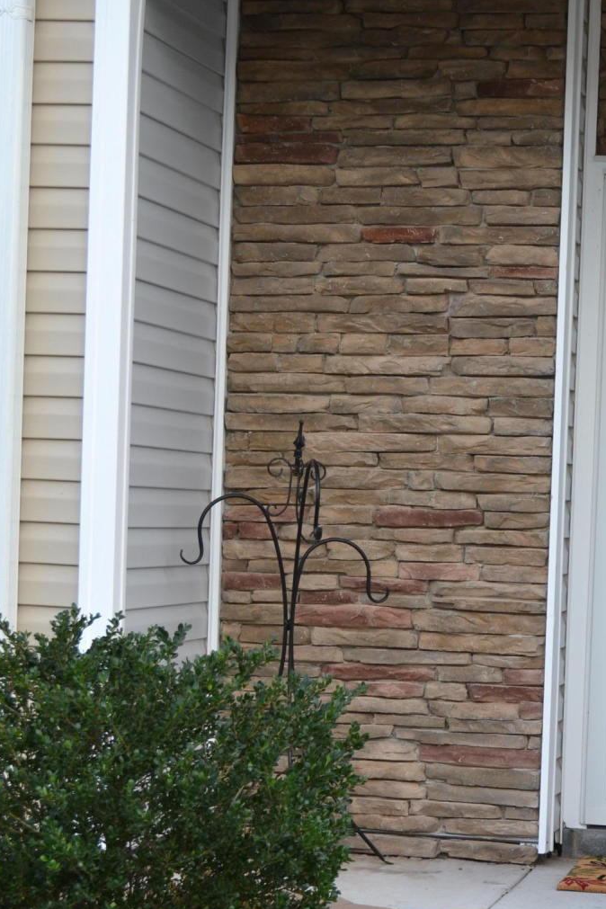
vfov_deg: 22.8
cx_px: 576
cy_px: 610
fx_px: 2247
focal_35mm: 89
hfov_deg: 15.1
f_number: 5.6
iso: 220
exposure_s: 1/125
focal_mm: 30
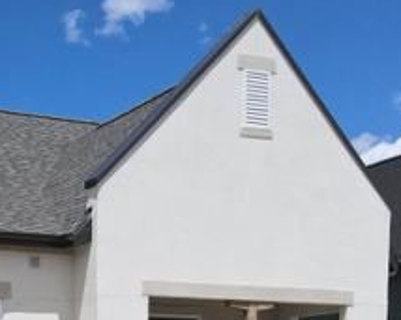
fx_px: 830
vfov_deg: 19.7
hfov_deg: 26.5
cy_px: 442
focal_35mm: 70
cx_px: 69
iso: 100
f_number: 2.8
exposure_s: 1/1500
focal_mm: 4.5
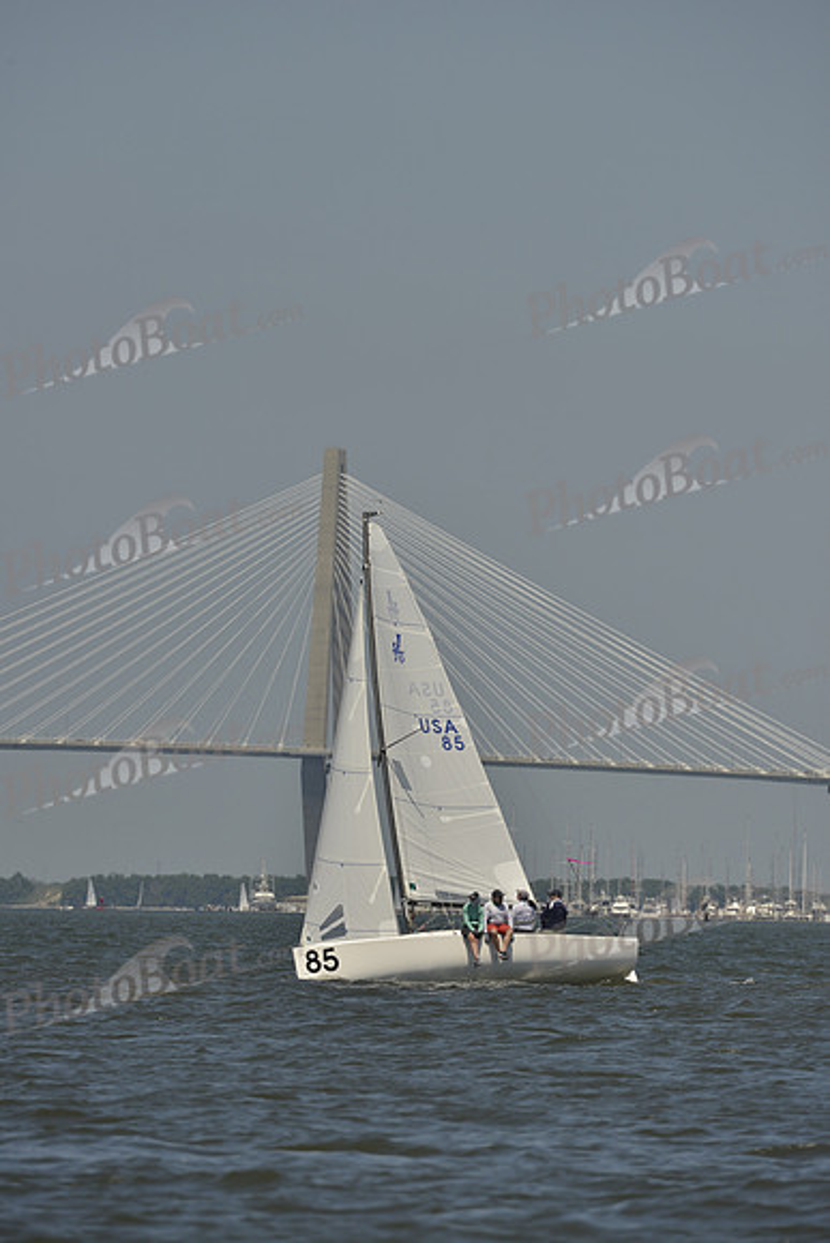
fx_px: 13824
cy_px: 622
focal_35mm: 400
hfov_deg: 3.4
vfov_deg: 5.2
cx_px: 415
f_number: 9
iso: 200
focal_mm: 400
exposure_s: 1/1250
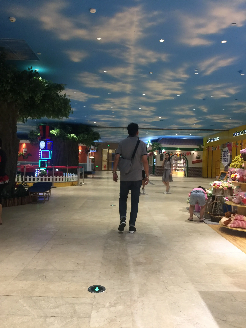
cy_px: 164
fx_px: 275
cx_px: 123
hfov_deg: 48.2
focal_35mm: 29
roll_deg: -1.3
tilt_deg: -0.3
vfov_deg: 61.7
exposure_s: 1/33
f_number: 2.2
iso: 80
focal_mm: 4.15
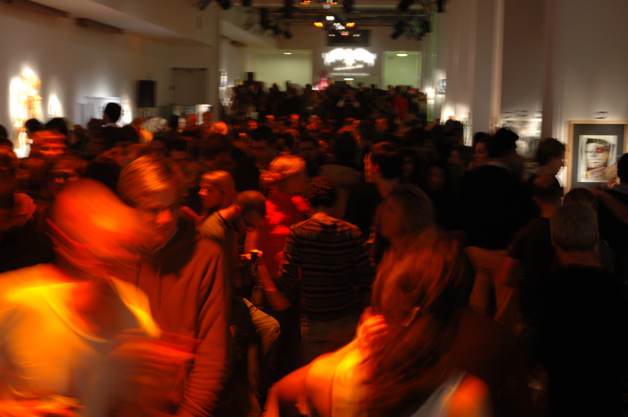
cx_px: 314
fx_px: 993
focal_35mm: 57
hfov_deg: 35.1
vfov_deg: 23.7
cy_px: 208
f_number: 4.2
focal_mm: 38
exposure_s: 1/6
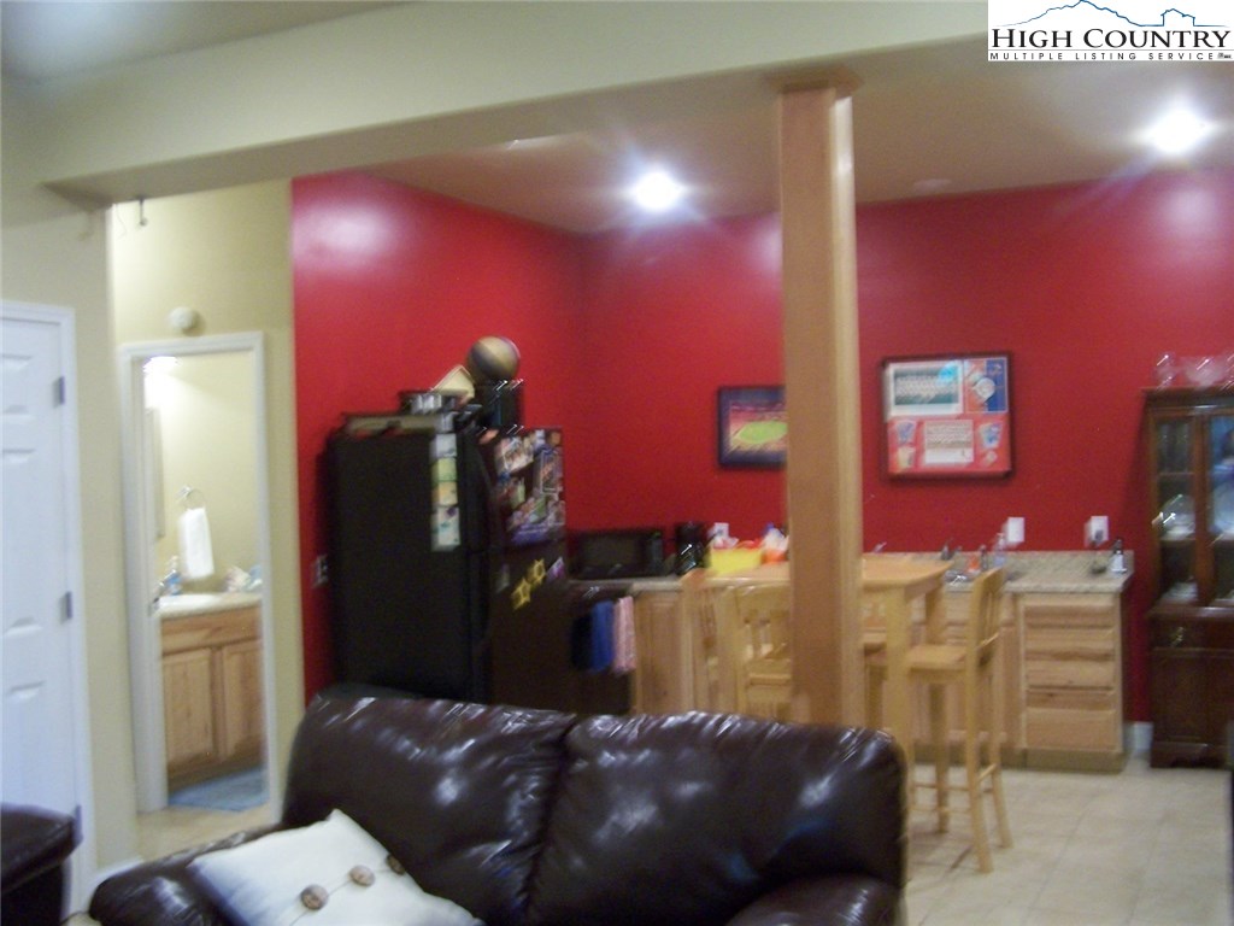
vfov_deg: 37.7
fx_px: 1355
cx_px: 617
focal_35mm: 38
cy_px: 463
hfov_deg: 49.0
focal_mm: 6.3
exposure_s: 1/8
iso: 140
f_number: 2.8
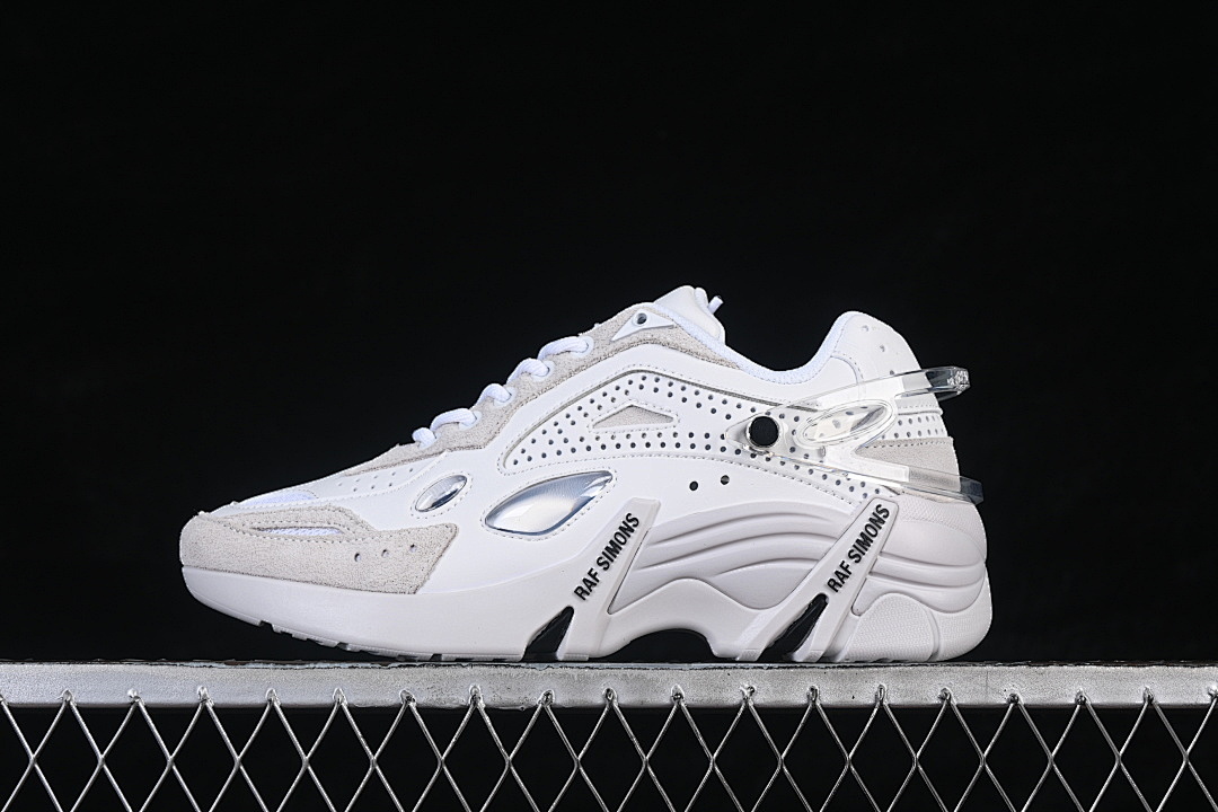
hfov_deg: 27.0
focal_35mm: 75
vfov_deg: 18.2
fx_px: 2537
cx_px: 609
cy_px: 406
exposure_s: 1/80
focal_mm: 50
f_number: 8
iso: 160
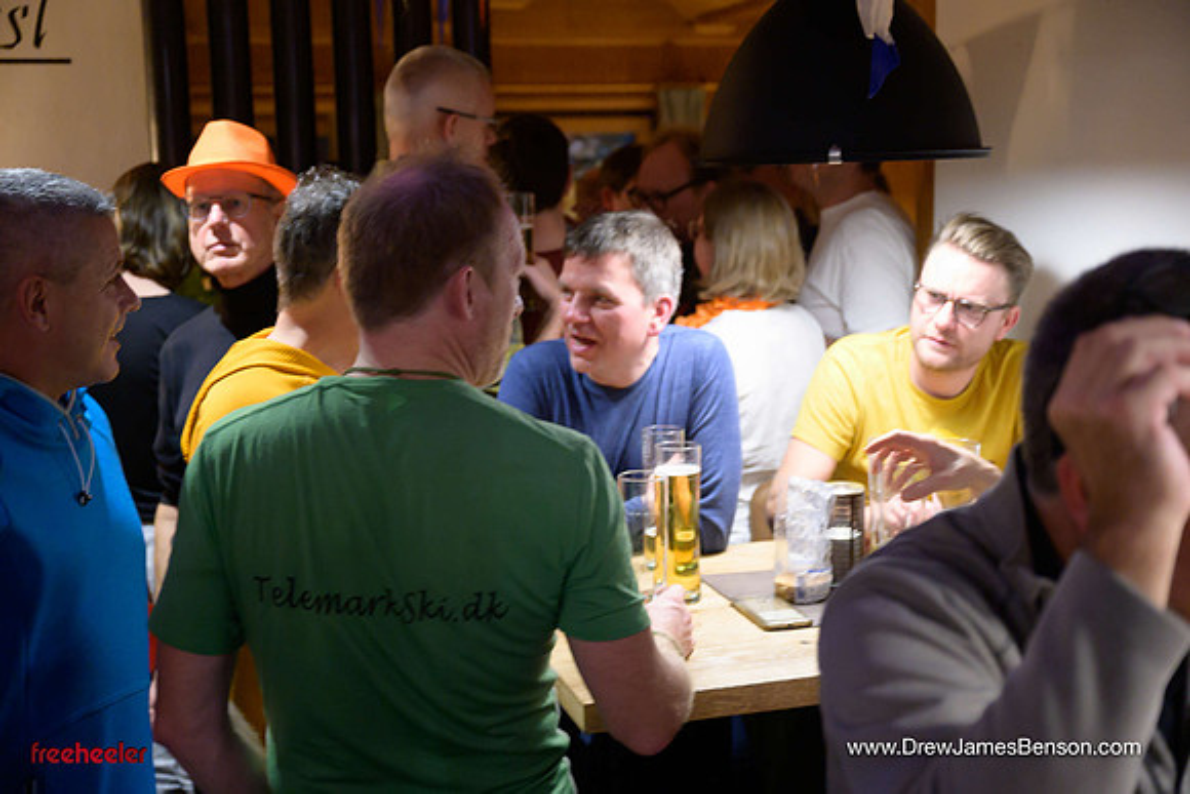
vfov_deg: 30.5
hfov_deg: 44.5
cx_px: 595
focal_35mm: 44
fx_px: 1455
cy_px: 397
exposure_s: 1/80
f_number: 3.2
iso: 6400
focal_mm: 44
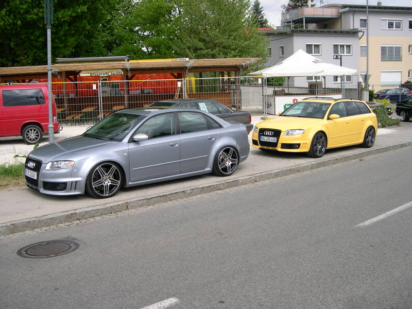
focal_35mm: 38
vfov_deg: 37.7
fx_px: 452
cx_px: 206
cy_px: 154
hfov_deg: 49.0
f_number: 2.8
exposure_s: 1/572
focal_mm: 8
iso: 100
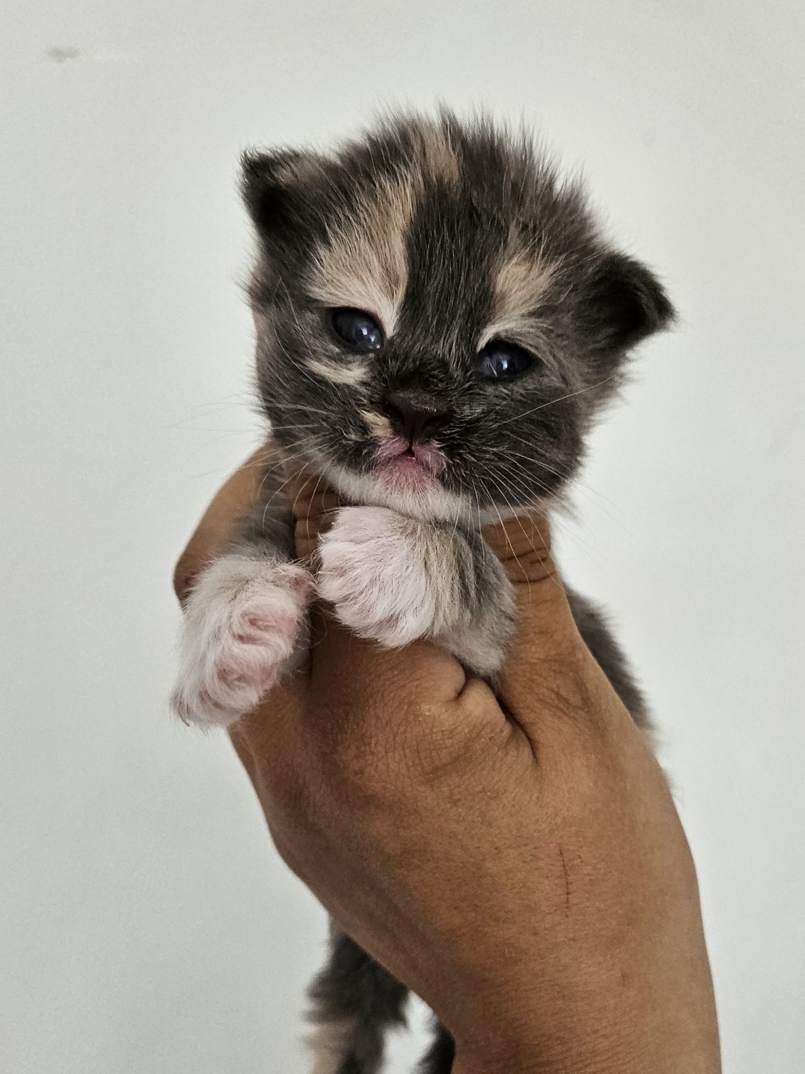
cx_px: 402
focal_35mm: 23
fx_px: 713
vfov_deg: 73.9
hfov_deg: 58.9
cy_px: 537
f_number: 1.8
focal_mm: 5.4
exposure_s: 1/370
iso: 160
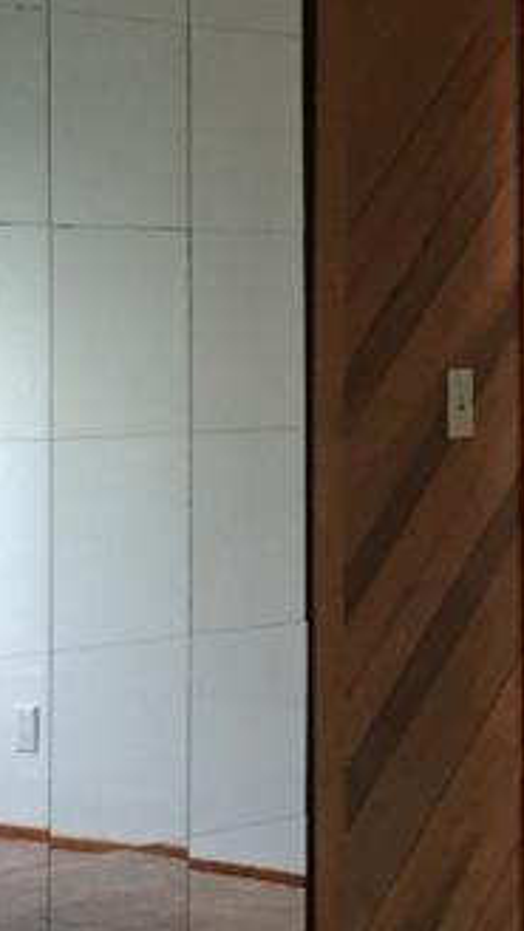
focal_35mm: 144
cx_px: 753
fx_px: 3558
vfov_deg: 14.9
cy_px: 450
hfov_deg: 8.3
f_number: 2.2
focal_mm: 4.15
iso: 100
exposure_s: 1/30
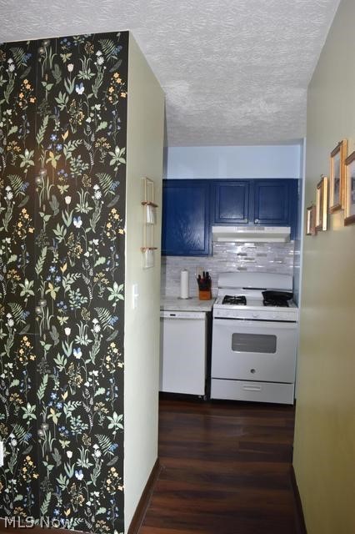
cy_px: 267
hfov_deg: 47.9
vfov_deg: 67.4
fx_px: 400
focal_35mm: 27
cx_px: 178
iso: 800
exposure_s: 1/80
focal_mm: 18
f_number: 4.5
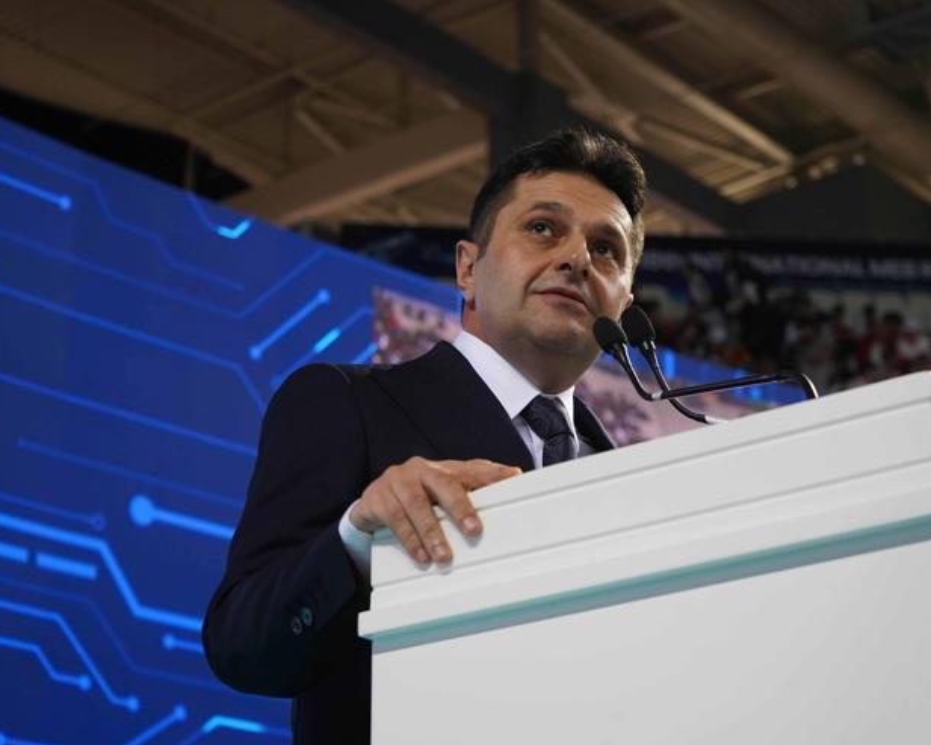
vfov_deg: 19.2
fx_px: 2205
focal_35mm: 80
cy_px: 375
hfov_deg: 23.8
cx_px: 521
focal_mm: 70
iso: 2000
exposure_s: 1/80
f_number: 5.6
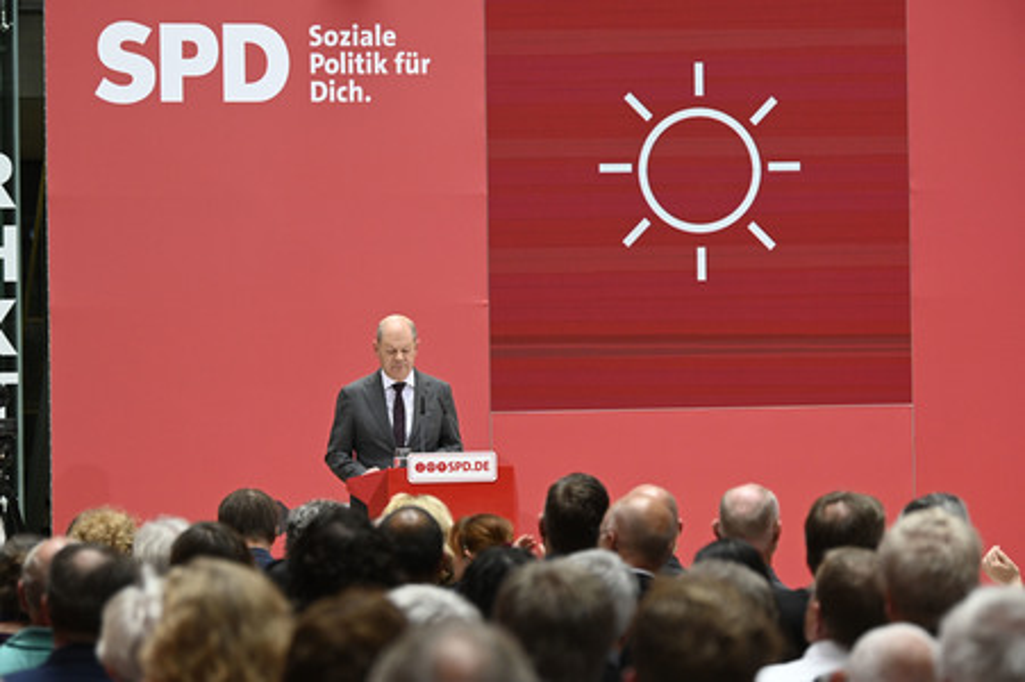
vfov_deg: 9.8
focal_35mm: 140
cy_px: 341
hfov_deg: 14.7
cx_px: 512
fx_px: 3983
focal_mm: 140
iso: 2500
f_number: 5
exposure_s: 1/1250
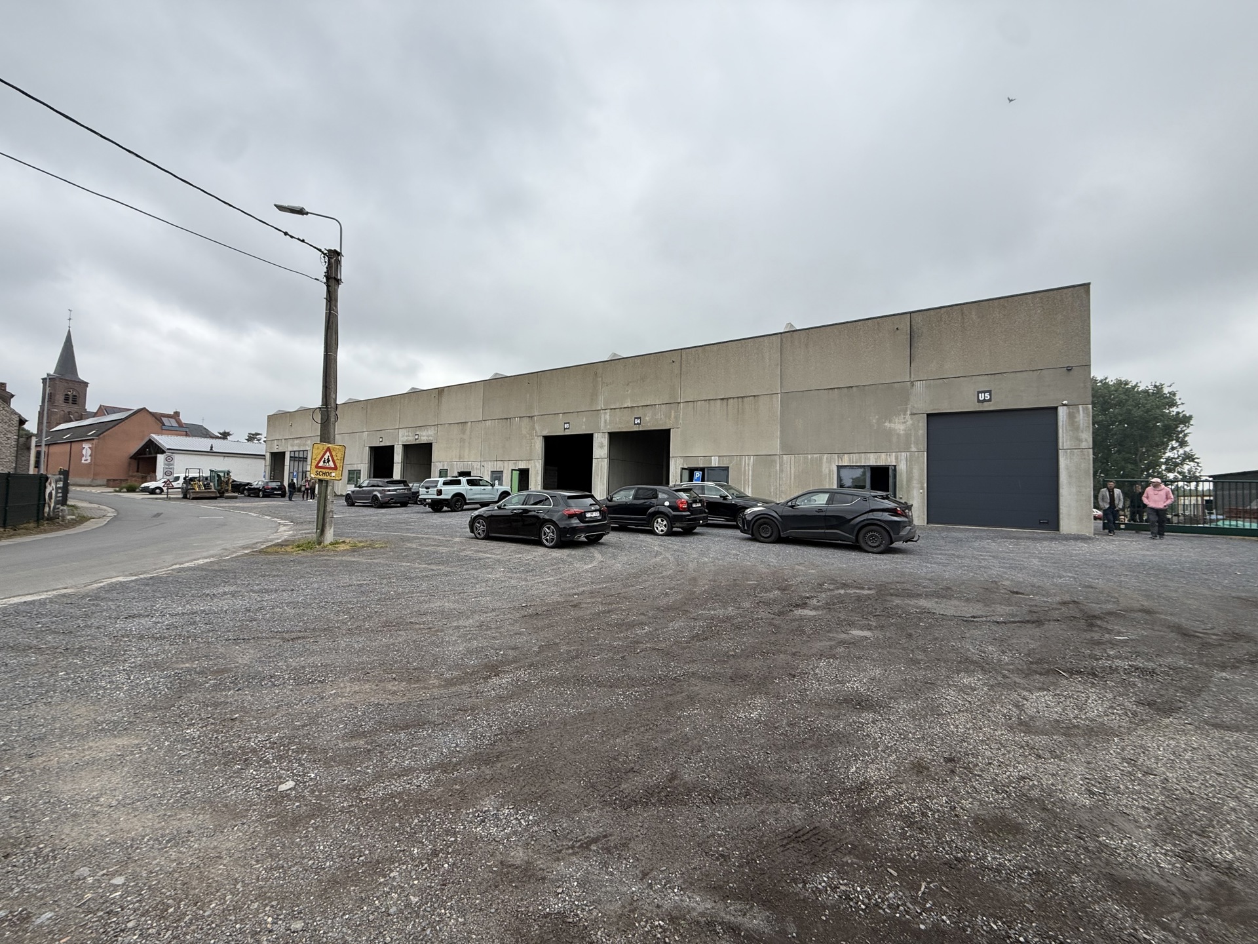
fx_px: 509
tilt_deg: +3.1
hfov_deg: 102.1
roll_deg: -1.4
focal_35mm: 14
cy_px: 472
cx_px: 629
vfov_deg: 85.7
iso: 50
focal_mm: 2.22
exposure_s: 1/853
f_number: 2.2
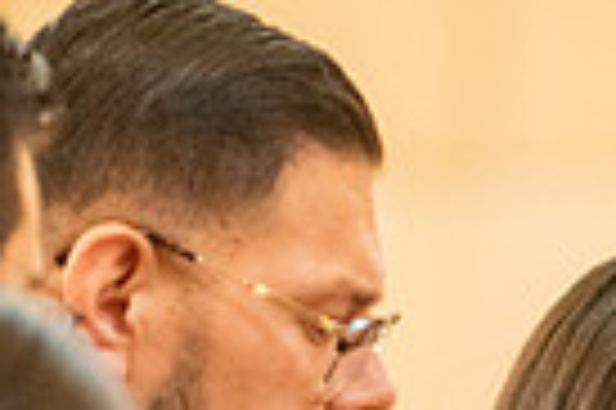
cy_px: 610
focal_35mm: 846
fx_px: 14459
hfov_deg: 2.4
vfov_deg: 1.6
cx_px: 495
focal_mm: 200
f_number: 2.8
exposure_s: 1/100
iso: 2000
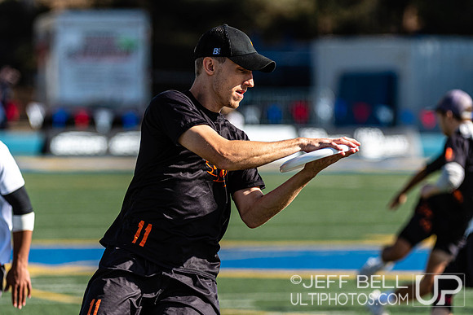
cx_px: 236
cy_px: 158
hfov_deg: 5.5
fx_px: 4928
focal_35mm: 375
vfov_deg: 3.7
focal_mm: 250
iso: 100
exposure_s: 1/1250
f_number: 4
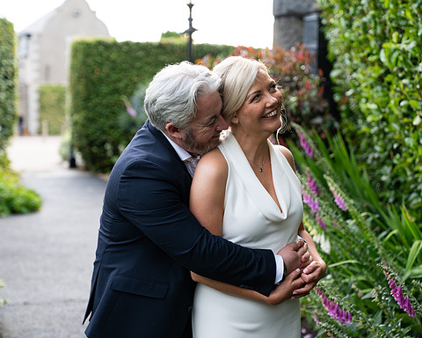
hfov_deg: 27.9
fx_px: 849
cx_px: 233
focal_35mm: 68
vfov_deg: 22.5
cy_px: 169
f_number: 2.8
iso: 400
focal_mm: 60
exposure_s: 1/200
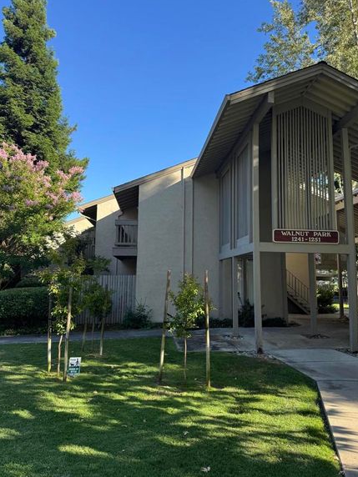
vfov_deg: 63.4
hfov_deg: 49.7
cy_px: 222
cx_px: 195
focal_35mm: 28
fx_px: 386
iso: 80
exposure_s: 1/1112
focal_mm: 6.76
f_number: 1.78
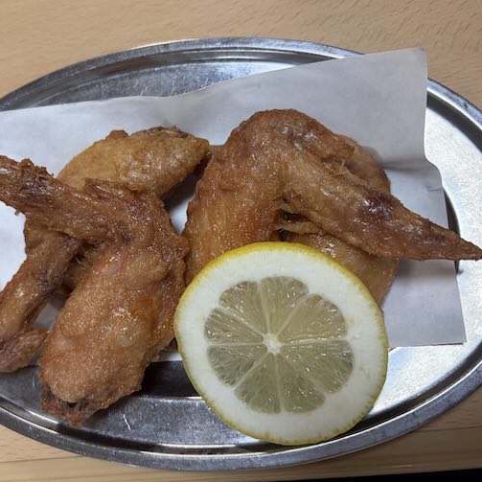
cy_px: 237
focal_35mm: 32
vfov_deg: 51.1
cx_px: 198
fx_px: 504
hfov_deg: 50.8
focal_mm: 5.96
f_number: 1.6
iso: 125
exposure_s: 1/60
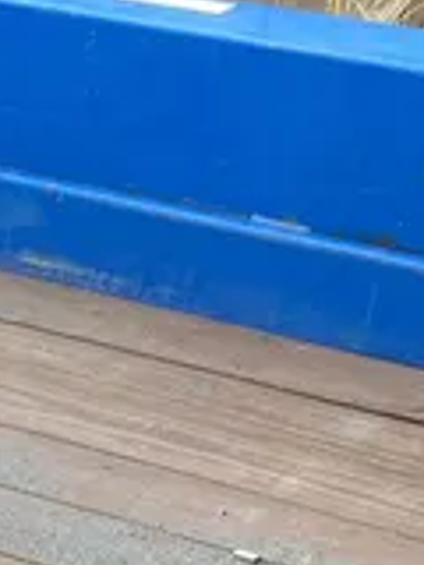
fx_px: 1943
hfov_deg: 11.1
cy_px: 800
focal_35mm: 119
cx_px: -484
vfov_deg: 15.5
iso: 32
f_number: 1.8
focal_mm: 4.25
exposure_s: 1/275
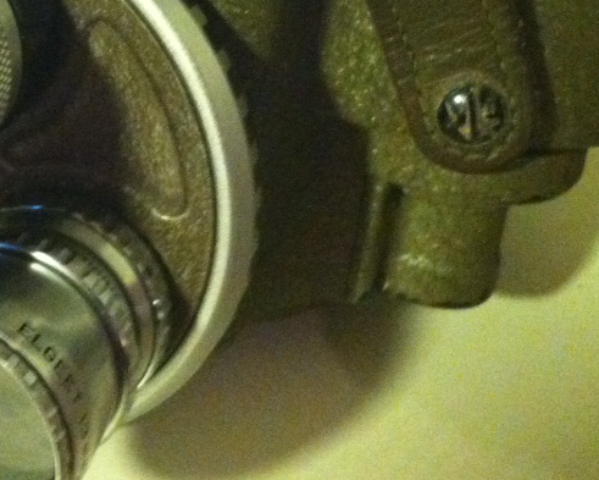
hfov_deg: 21.0
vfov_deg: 16.7
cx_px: 120
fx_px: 1596
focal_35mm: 90
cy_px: 6
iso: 800
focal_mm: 3.85
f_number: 2.8
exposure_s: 1/15
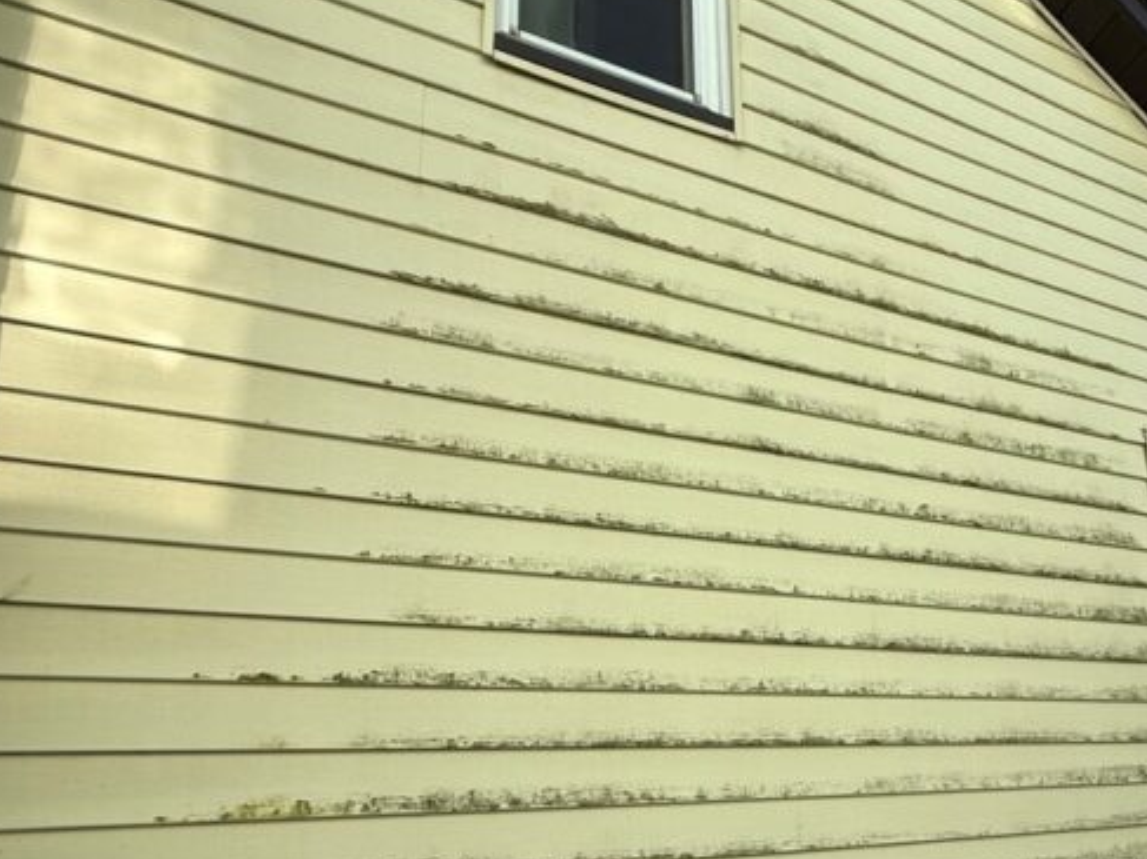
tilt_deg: +8.0
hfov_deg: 71.5
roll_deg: +2.4
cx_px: 775
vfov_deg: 55.2
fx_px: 762
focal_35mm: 23
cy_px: 673
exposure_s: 1/1285
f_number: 2.2
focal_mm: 2.22
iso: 50
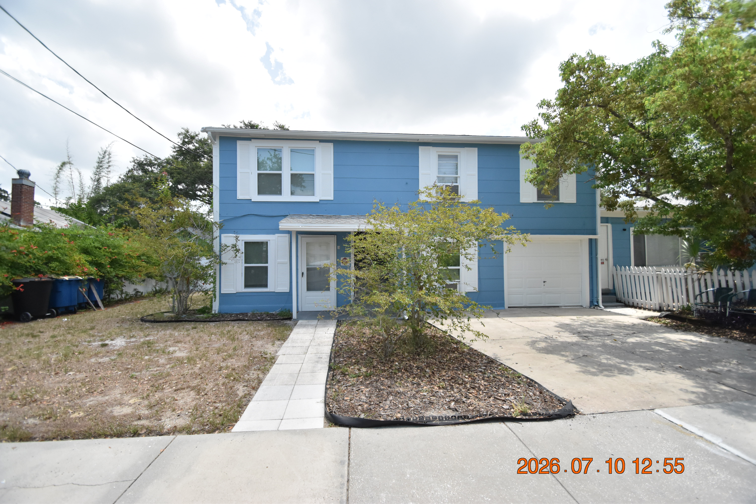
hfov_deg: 100.4
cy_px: 252
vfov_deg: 77.3
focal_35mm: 15
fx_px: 315
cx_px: 378
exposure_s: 1/4000
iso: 800
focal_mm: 10
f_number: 3.5
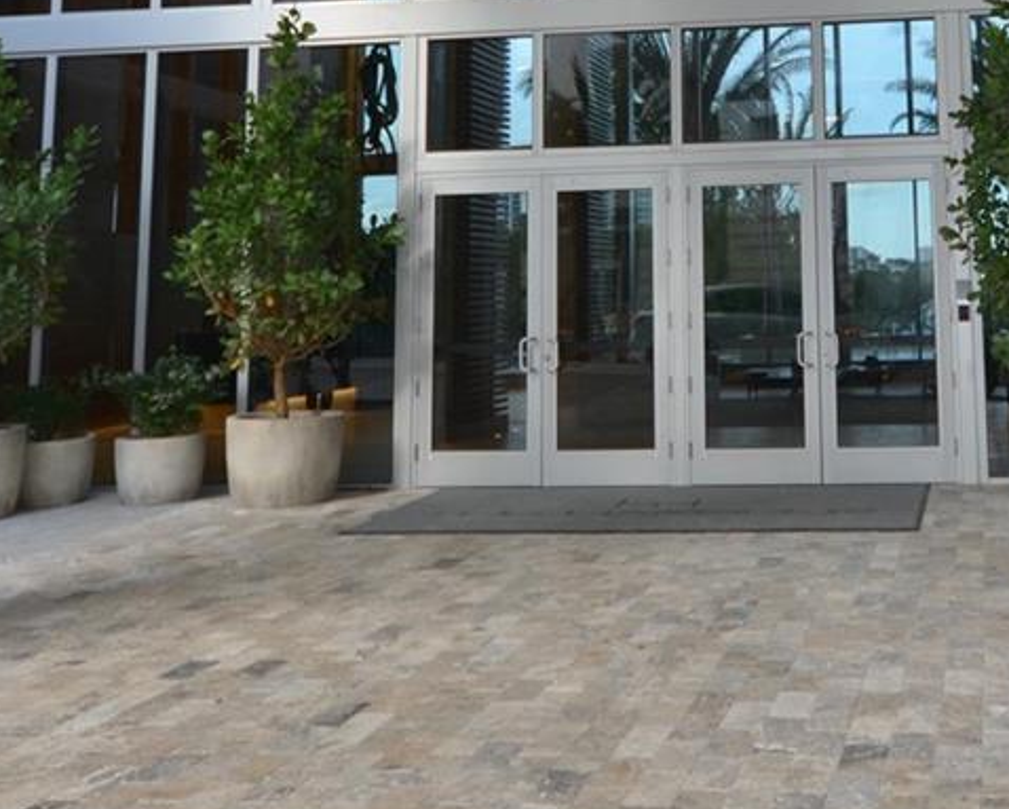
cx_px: 827
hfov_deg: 37.9
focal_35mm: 47
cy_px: 24
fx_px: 1404
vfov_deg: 30.2
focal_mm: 10
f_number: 4.5
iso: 200
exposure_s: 1/80
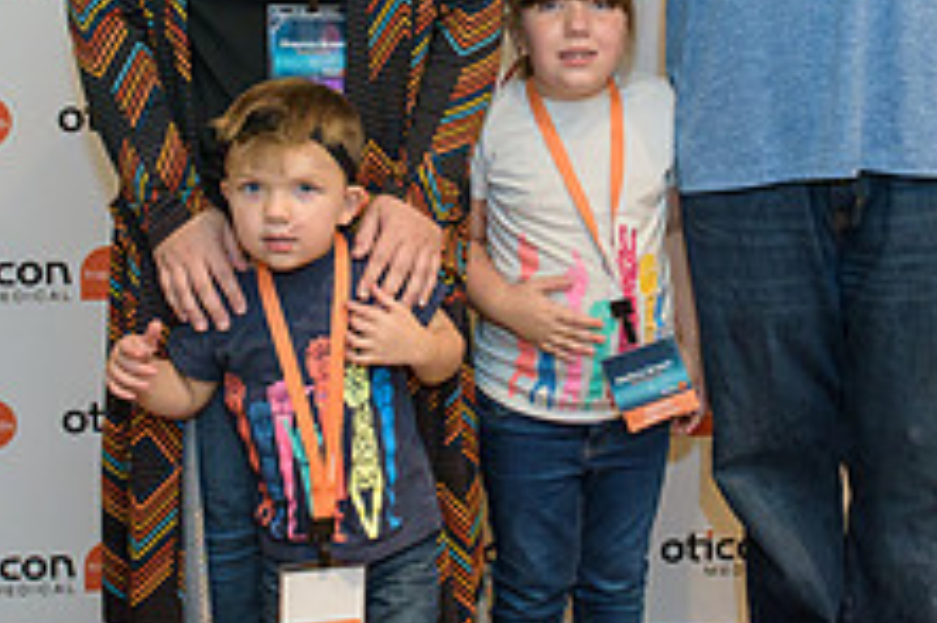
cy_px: 180
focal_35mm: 63
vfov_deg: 21.4
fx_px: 1638
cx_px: 471
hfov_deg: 31.9
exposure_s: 1/125
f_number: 3.2
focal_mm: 24
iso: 1600
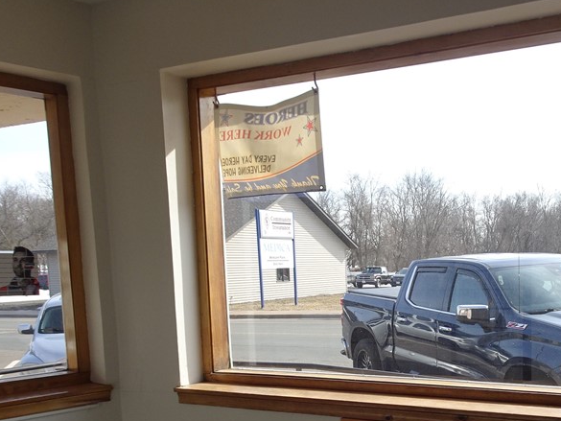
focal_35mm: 42
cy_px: 342
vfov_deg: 33.3
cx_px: 406
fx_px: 681
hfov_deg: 43.6
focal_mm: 4.1
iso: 80
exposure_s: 1/400
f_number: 3.5
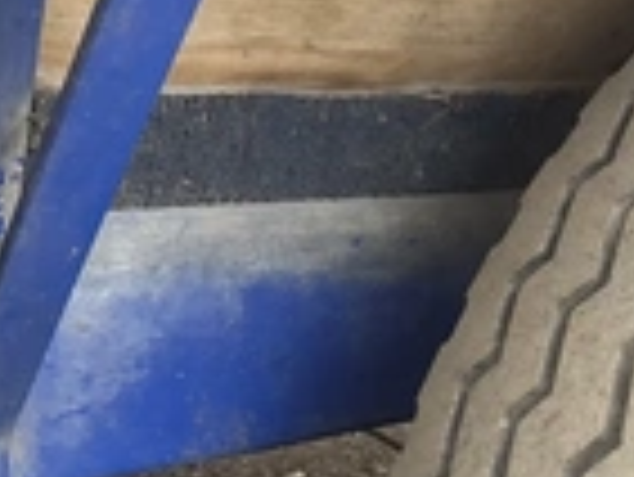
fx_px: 1503
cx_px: 670
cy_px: 490
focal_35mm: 82
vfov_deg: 17.5
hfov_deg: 22.7
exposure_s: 1/122
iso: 32
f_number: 1.8
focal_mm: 3
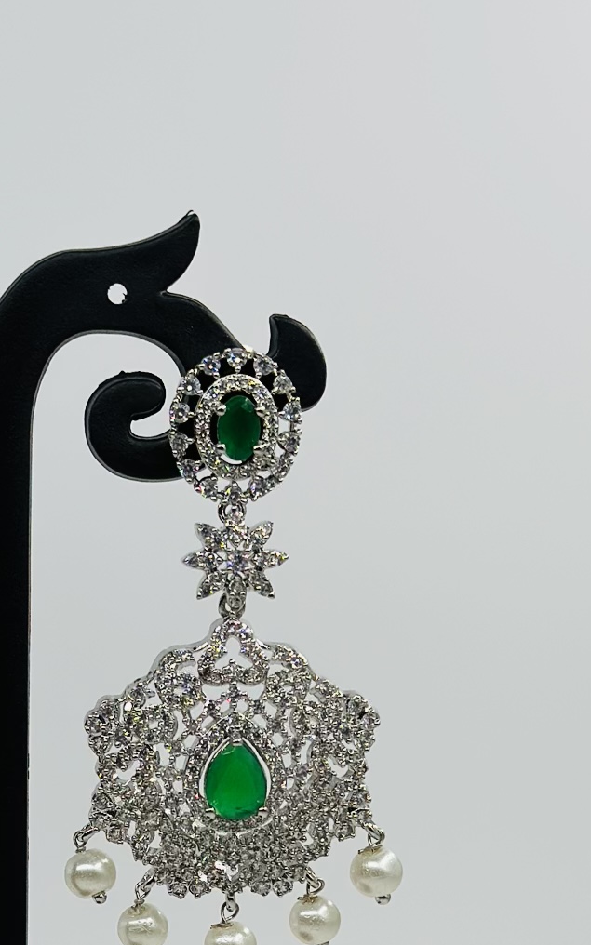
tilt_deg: -5.9
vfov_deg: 20.3
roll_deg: +0.9
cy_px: 773
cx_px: -4
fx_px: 2603
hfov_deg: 12.8
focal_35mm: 101
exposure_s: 1/2469
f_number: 1.78
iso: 80
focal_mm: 6.86
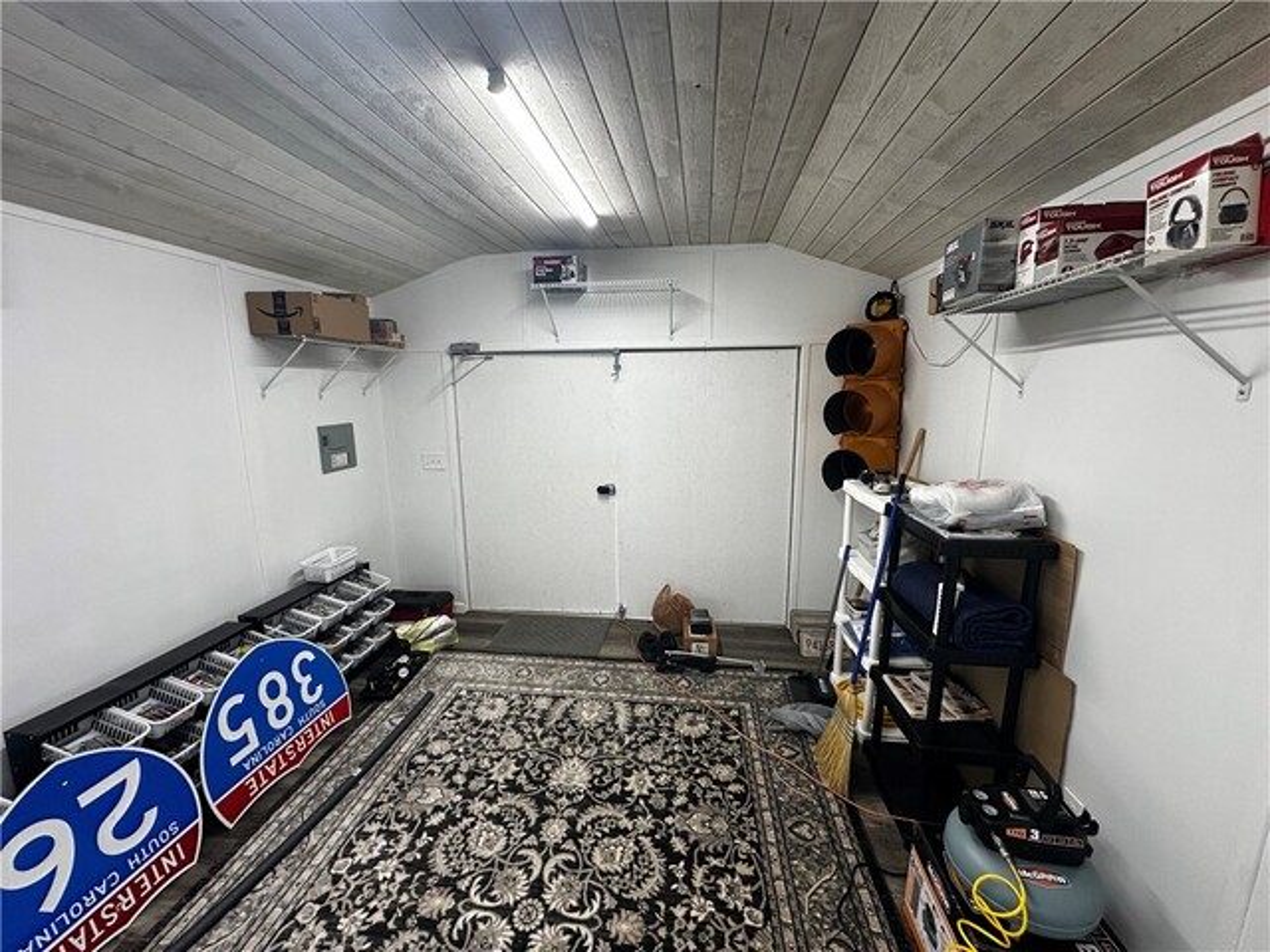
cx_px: 635
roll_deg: -1.5
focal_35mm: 14
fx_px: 514
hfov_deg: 102.1
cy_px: 476
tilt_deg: -10.9
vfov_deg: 85.7
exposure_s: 1/120
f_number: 2.2
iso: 160
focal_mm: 2.22
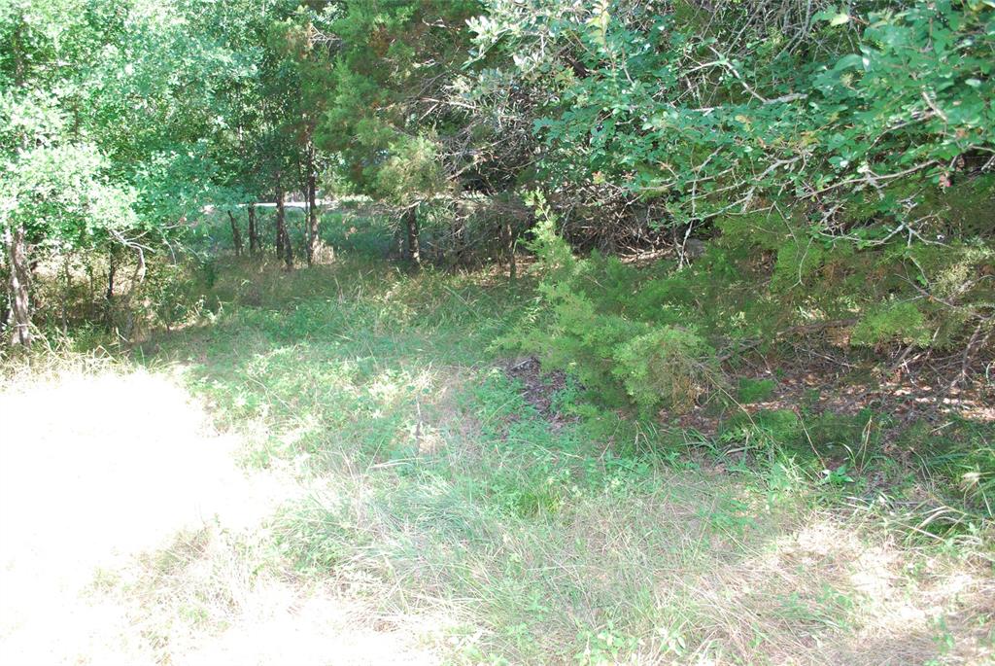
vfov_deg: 48.0
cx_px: 498
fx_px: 747
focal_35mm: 27
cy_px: 333
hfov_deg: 67.3
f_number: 3.5
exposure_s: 1/100
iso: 200
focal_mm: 18
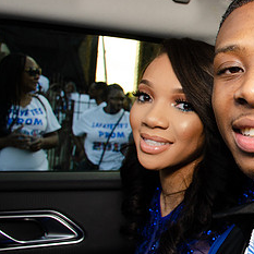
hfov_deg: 26.3
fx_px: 473
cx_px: 314
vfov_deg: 29.9
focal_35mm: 57
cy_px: 90
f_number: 5.6
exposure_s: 1/60
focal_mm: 18
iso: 400
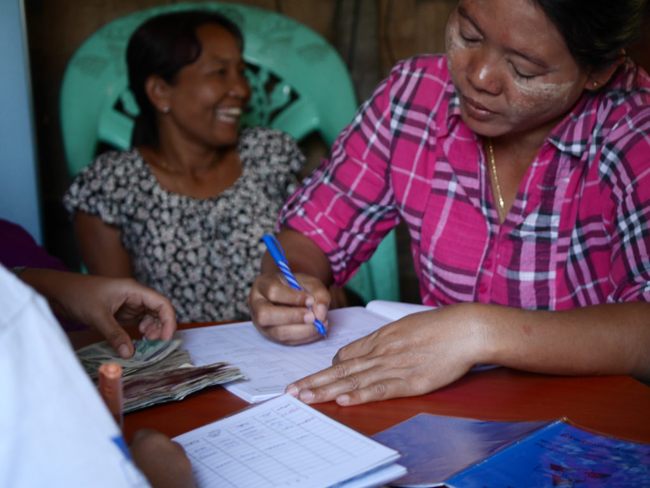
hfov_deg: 21.8
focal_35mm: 90
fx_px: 1691
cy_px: 244
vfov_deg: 16.4
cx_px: 325
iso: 800
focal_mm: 45
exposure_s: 1/80
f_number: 4
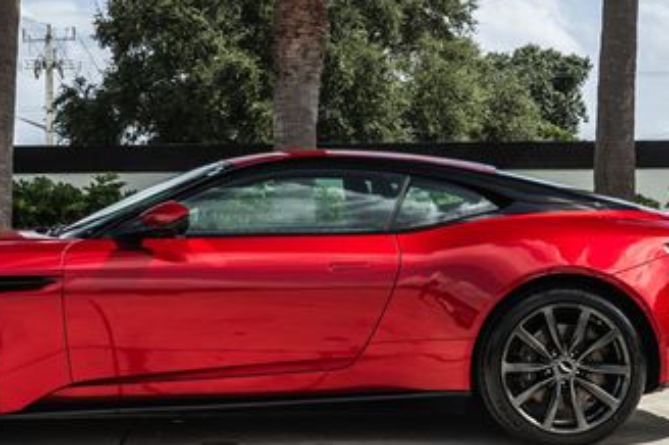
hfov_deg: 21.3
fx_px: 1782
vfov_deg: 14.2
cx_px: 310
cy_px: 206
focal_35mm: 96
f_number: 8
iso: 200
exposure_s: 1/160
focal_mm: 28
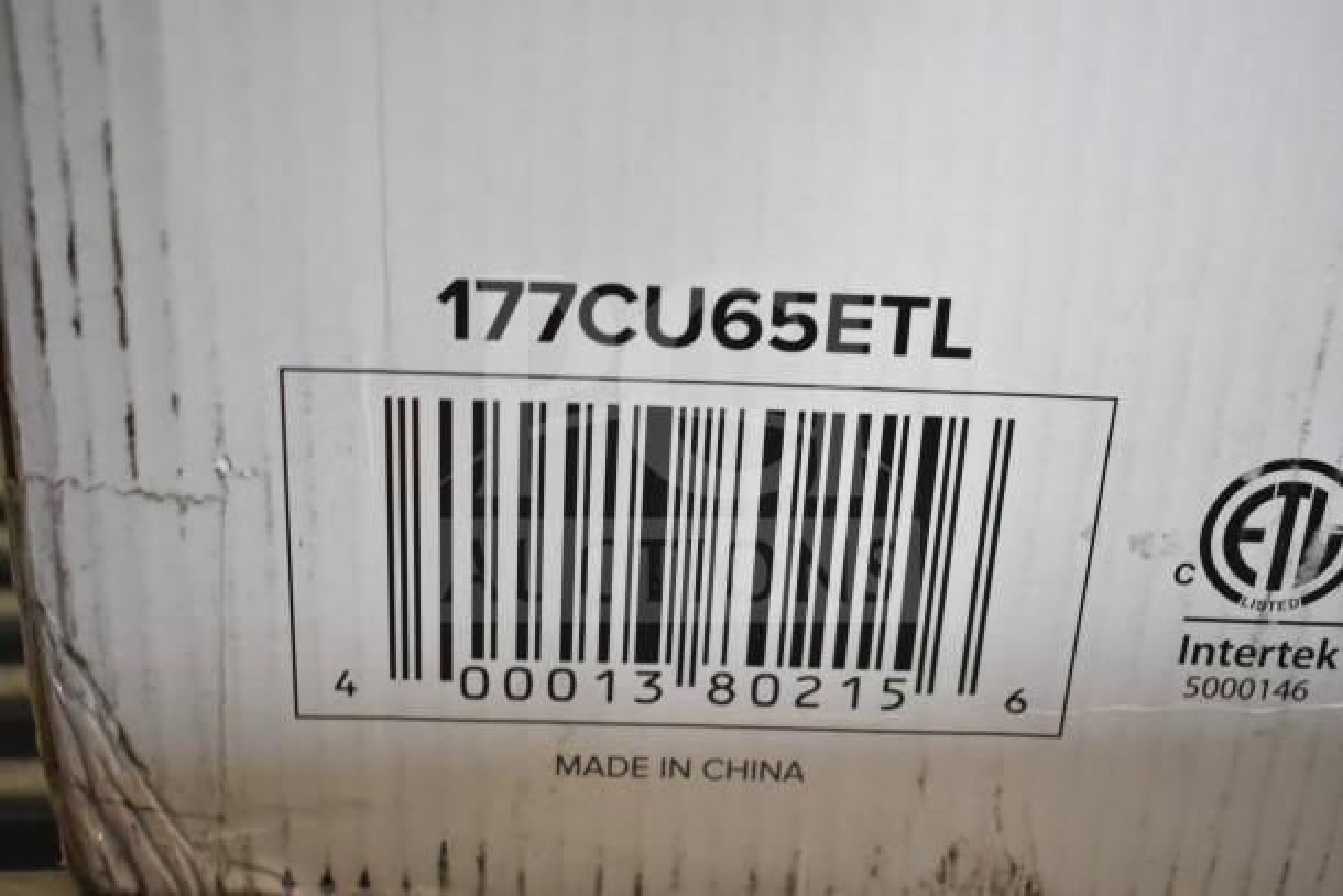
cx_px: 672
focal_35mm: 44
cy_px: 448
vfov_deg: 30.9
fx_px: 1623
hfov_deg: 45.0
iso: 1600
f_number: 4.5
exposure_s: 1/80
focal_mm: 29
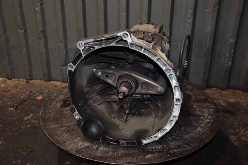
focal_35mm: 38
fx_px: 258
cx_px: 124
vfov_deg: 35.5
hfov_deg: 51.3
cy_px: 82
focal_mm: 25
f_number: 5
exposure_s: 1/60
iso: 800
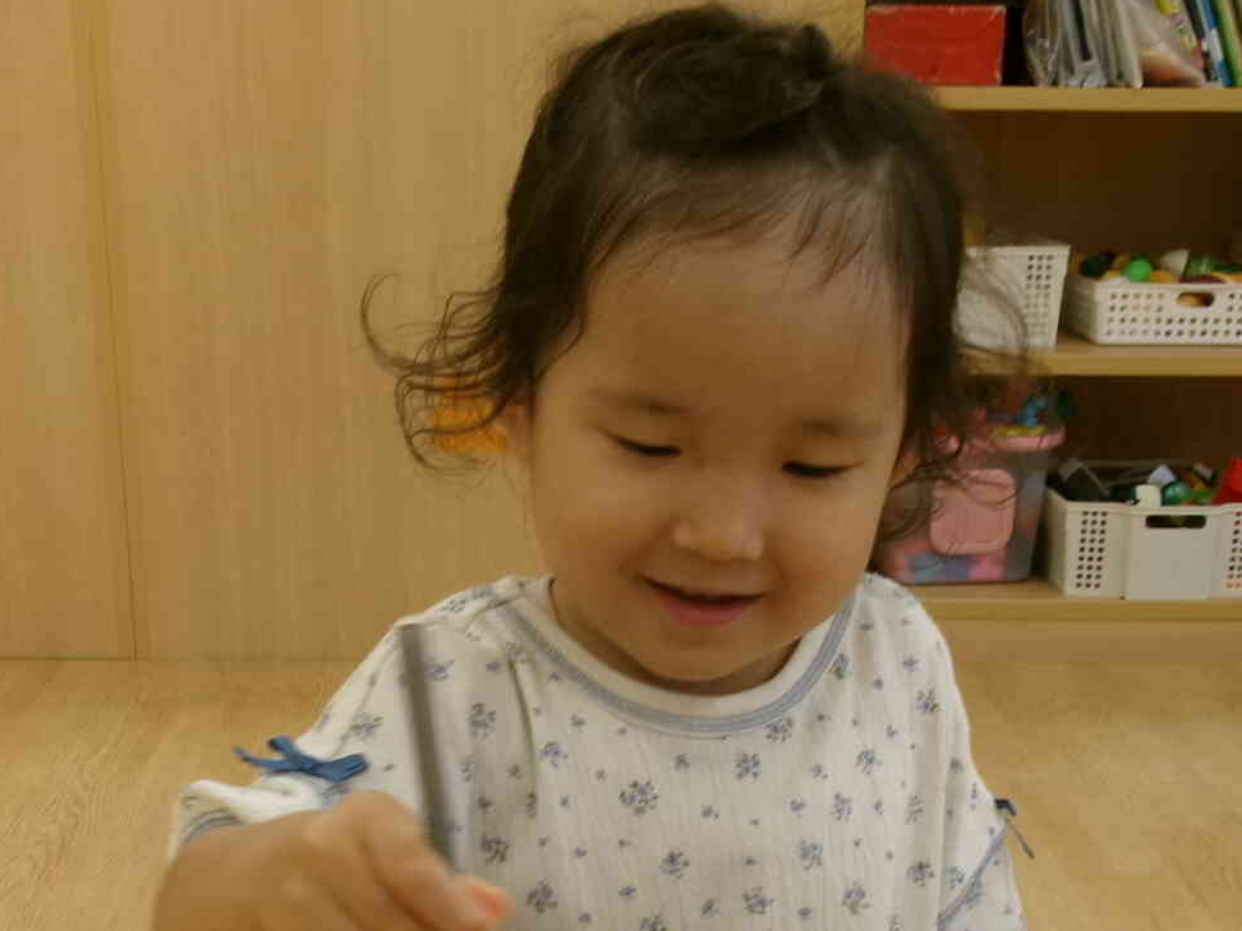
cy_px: 886
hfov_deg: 32.7
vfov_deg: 23.9
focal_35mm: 59
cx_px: 639
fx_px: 2117
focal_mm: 5.1
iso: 100
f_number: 3.9
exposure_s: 1/56
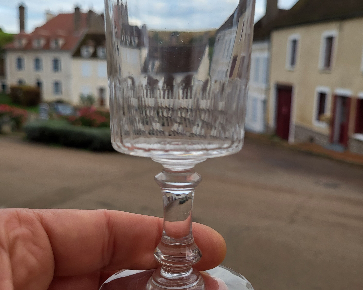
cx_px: 182
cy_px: 124
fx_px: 365
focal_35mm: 34
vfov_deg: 43.2
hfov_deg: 52.8
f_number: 1.8
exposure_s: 1/154
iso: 40
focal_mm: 5.4
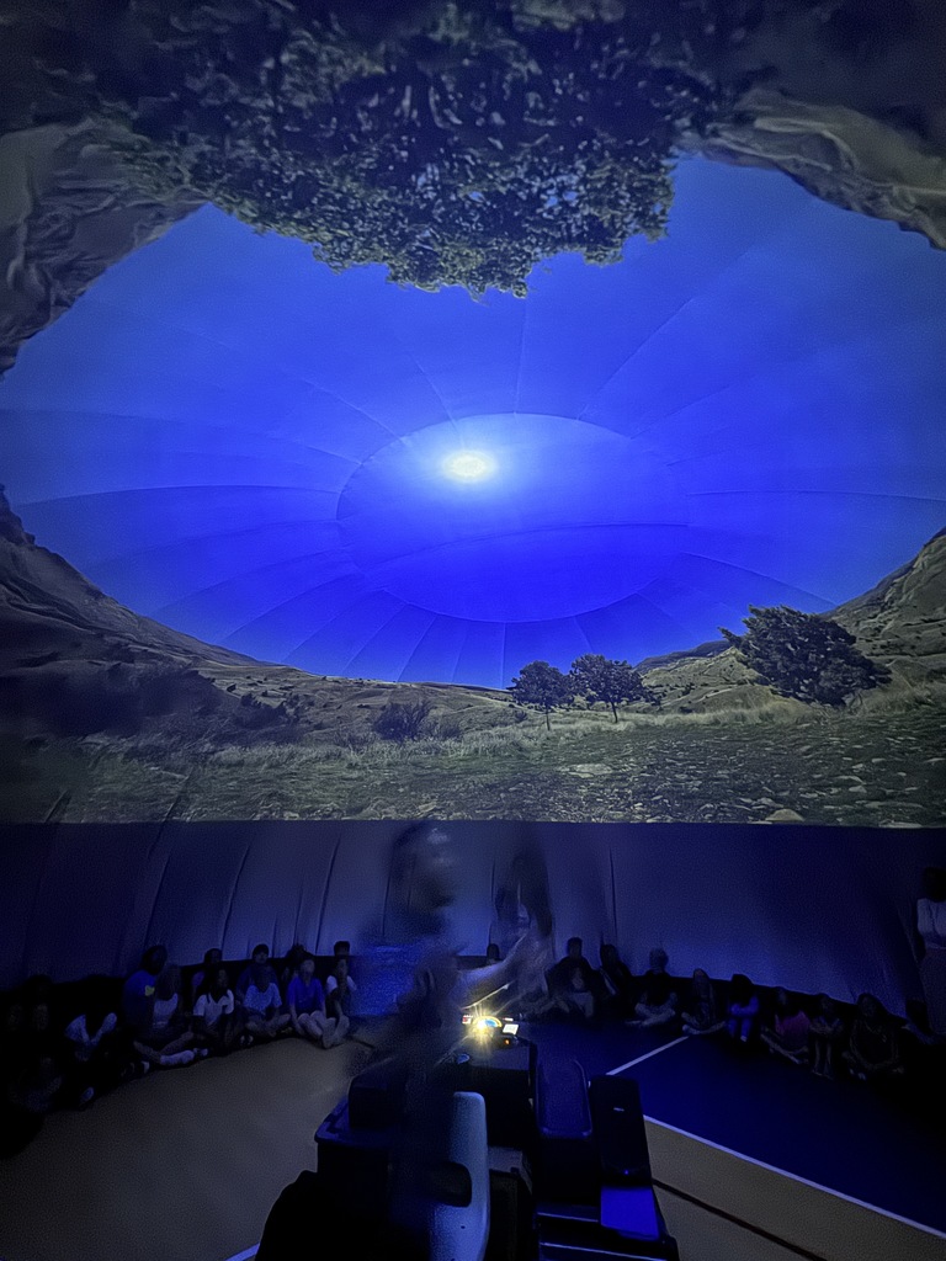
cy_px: 630
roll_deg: -2.1
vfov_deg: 102.1
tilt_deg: +22.8
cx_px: 473
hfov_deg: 85.7
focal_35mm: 14
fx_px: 510
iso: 2000
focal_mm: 2.22
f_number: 2.2
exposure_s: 1/8
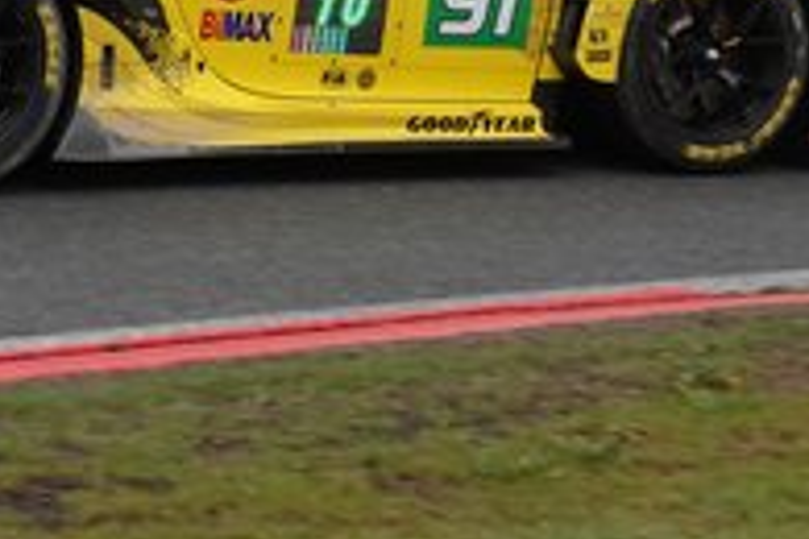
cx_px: 154
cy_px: 37
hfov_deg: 10.7
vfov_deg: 7.1
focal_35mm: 192
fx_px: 4314
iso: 125
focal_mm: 30.5
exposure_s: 1/800
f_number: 3.5
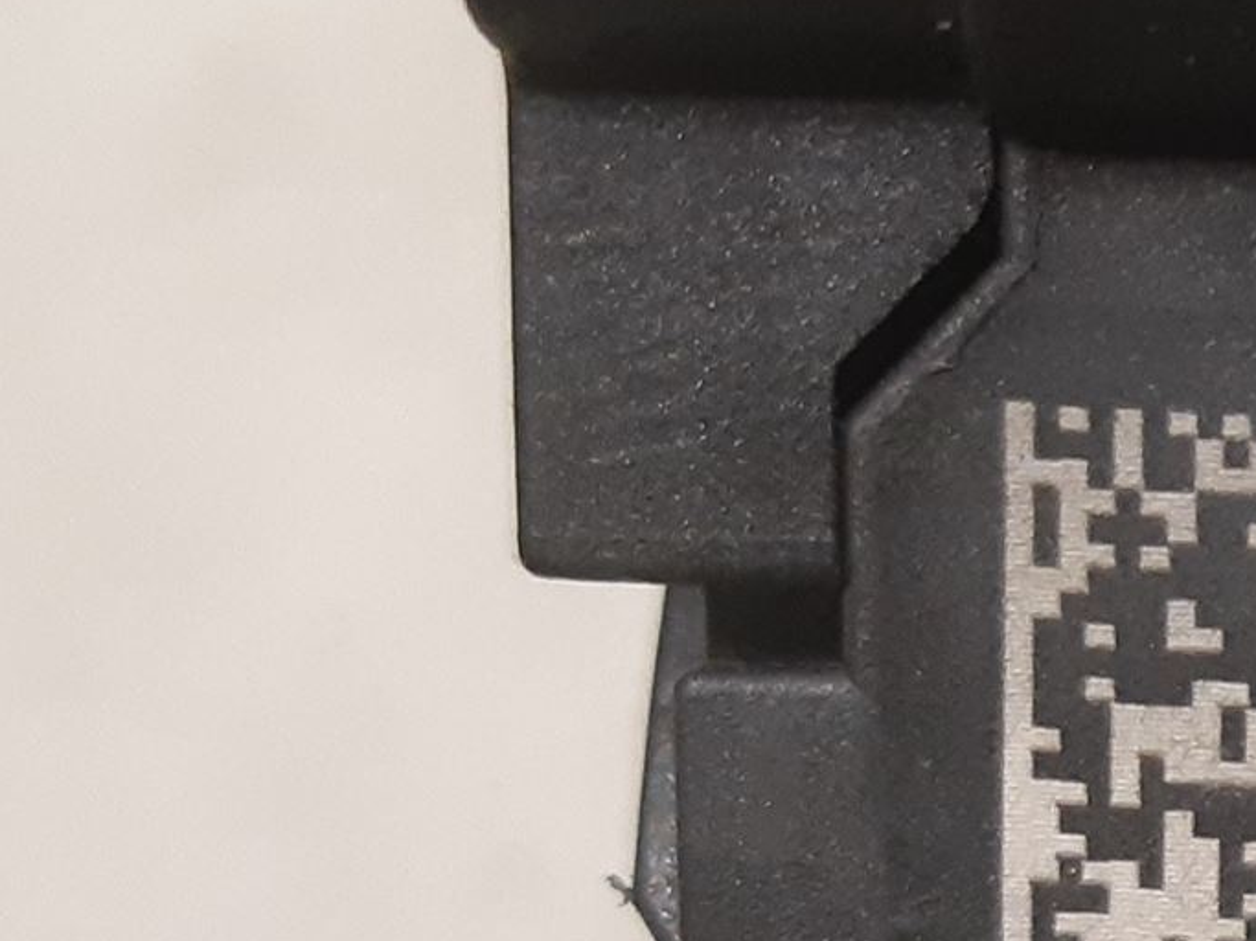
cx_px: 1806
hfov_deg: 21.5
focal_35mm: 78
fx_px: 2830
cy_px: 978
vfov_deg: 18.3
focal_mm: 3.93
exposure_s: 1/50
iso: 200
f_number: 1.7
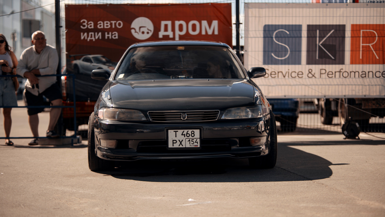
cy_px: 108
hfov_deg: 23.5
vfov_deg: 13.4
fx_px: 925
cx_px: 192
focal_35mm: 91
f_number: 1.8
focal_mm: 85
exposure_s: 1/125
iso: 200
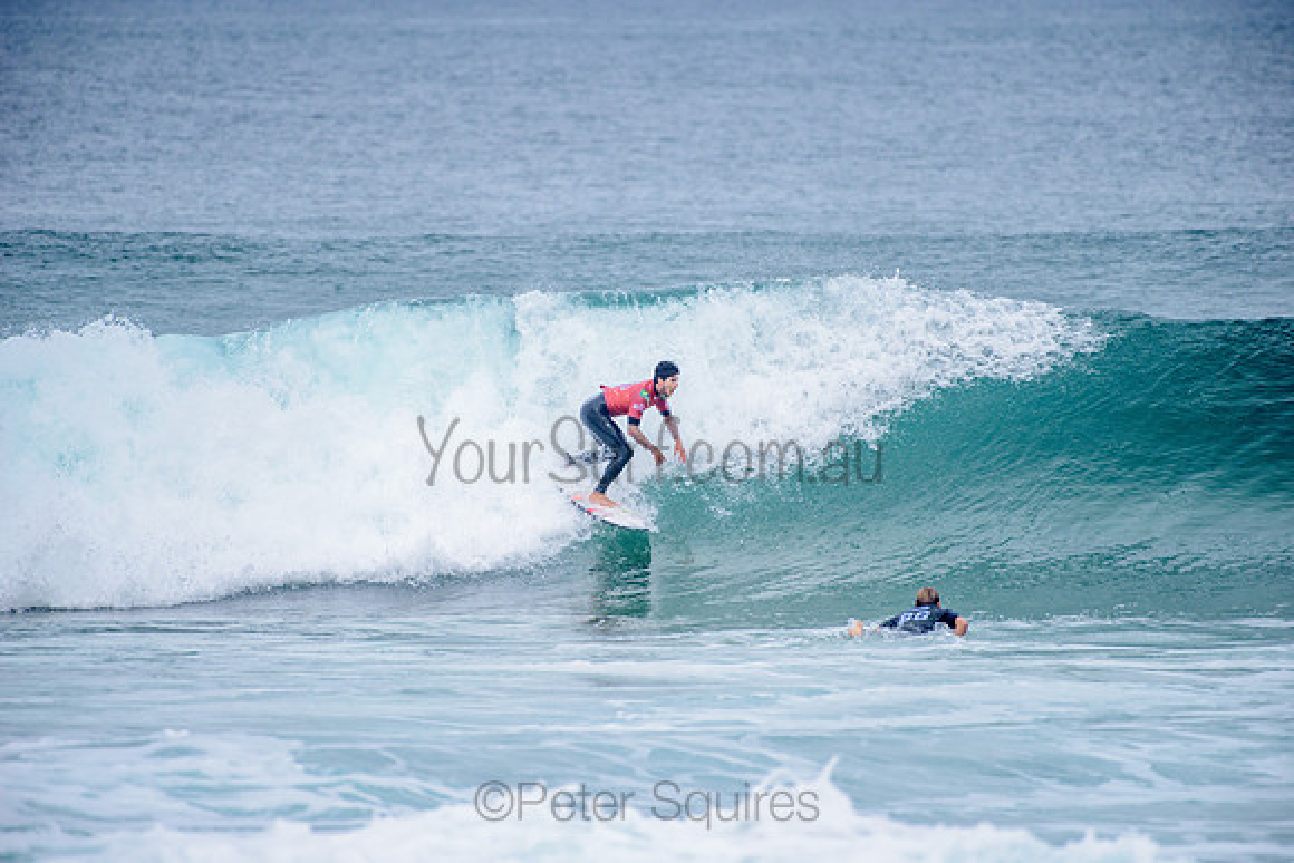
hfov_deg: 4.1
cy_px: 432
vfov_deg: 2.8
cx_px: 647
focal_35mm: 500
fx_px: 17976
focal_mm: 500
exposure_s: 1/2000
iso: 280
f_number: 5.6
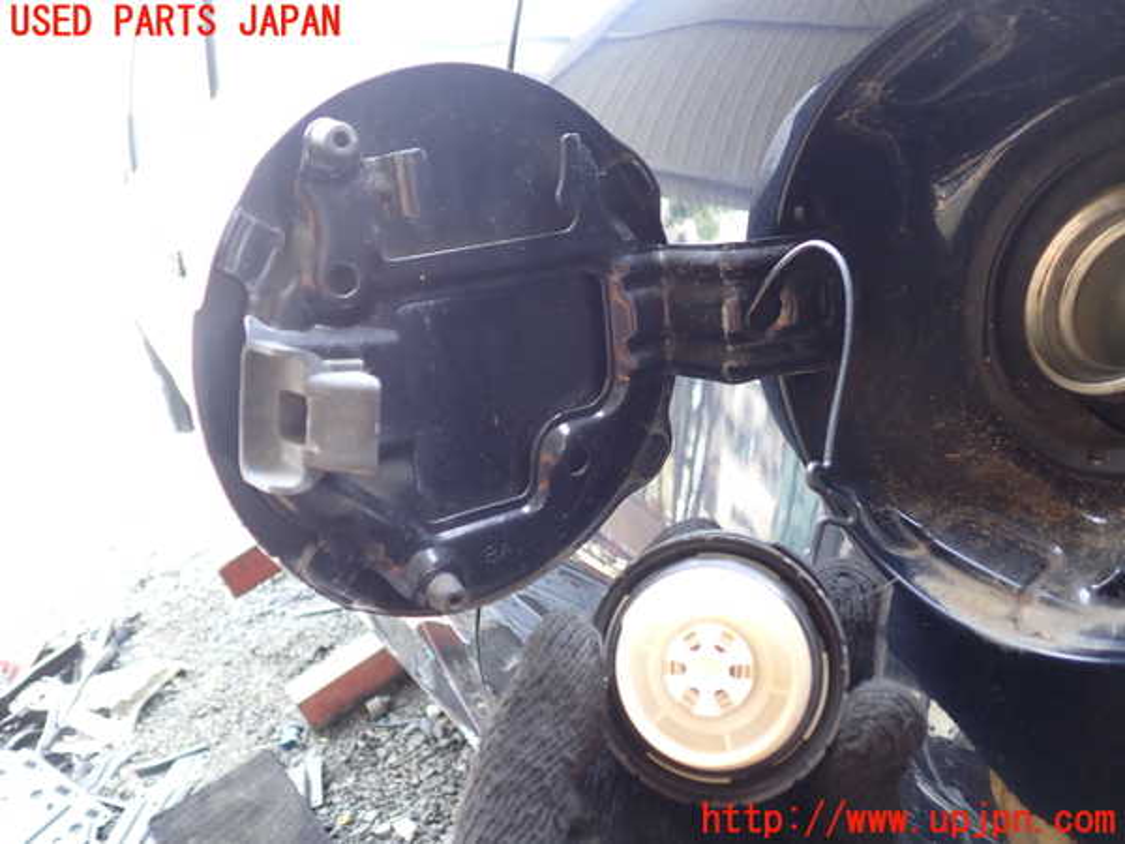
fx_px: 975
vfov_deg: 46.8
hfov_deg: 60.0
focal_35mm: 30
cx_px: 562
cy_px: 422
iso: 200
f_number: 2.3
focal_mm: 5.4
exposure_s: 1/50
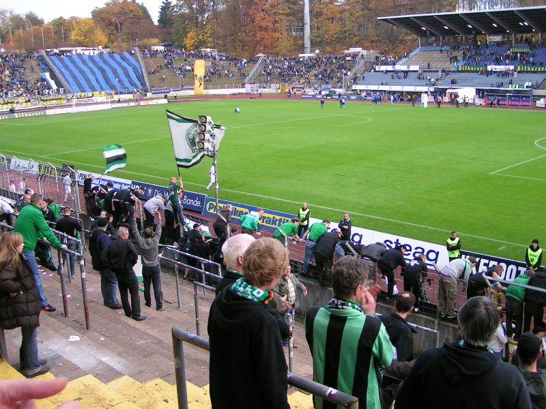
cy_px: 204
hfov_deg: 49.0
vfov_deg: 37.7
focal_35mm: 38
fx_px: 599
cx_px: 273
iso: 50
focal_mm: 5.8
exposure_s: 1/50
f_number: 2.8
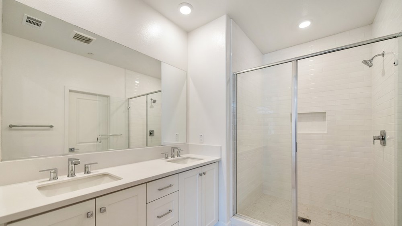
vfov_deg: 70.1
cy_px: 131
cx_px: 199
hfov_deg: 103.0
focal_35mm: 15
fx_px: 160
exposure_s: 1/250
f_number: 3.2
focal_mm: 14
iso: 400
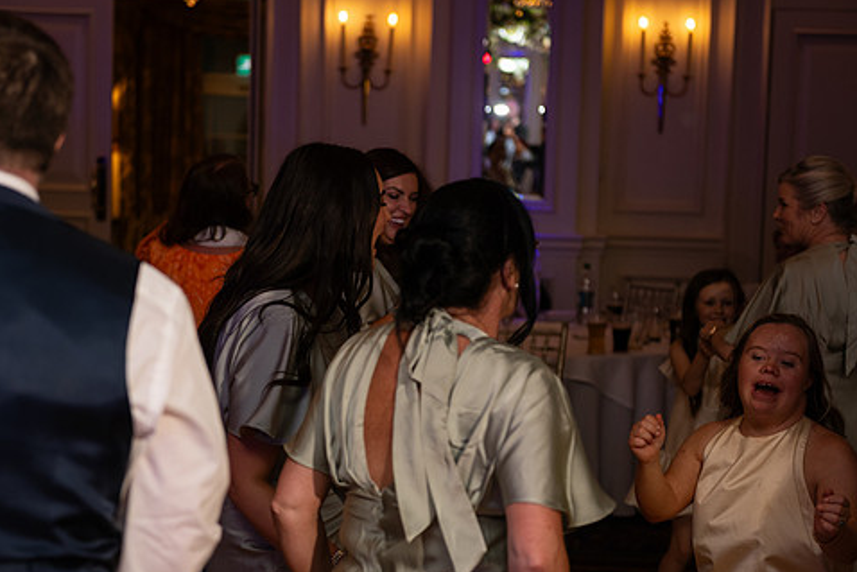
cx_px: 402
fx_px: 2024
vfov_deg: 16.1
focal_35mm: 85
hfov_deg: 23.9
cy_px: 338
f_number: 3.5
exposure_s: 1/160
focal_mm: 70
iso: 500
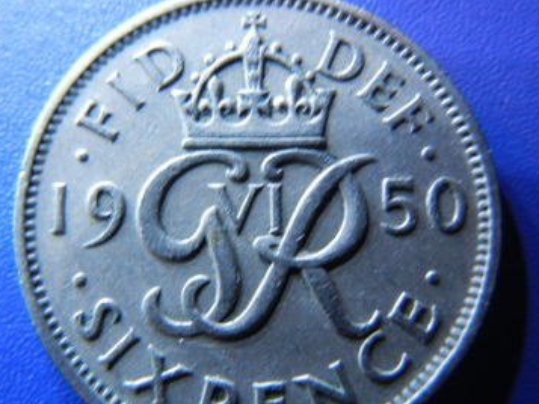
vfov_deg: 38.6
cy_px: 223
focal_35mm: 37
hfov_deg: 50.1
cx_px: 264
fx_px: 576
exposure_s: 1/31.5
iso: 160
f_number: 3.5
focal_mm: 5.4
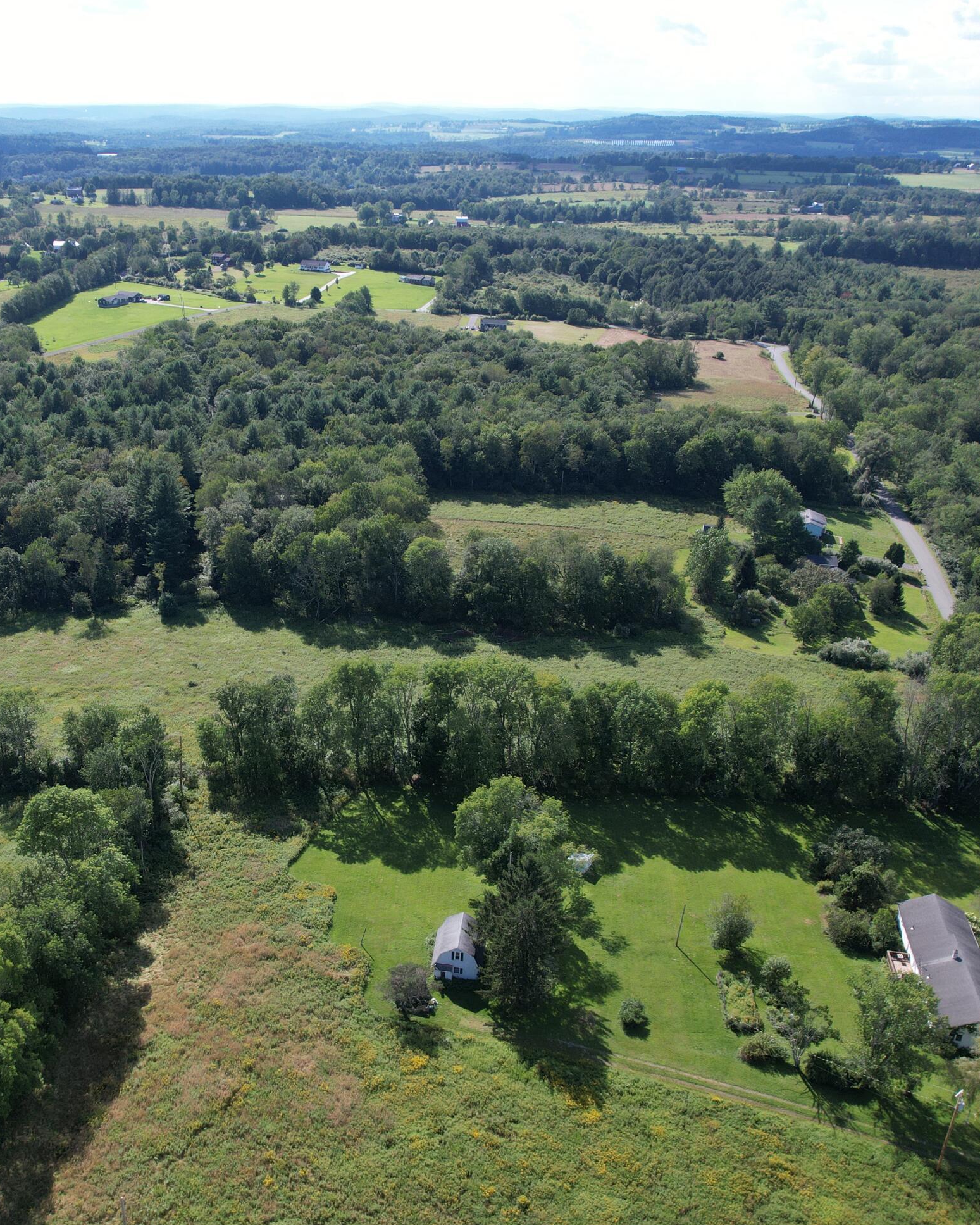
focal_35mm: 32
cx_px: 328
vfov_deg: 55.7
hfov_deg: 45.1
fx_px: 1160
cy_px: 608
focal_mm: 8.38
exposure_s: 1/1250
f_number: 2.8
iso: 100
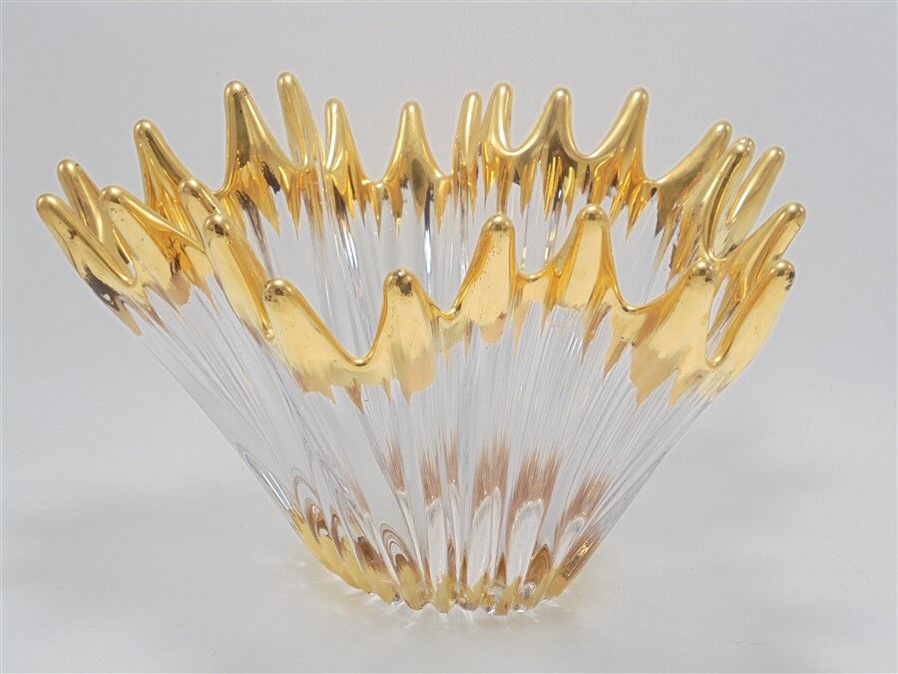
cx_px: 449
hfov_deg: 38.9
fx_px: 1271
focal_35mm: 49
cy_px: 337
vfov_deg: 29.7
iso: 100
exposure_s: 1/40
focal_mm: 8.9
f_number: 4.8
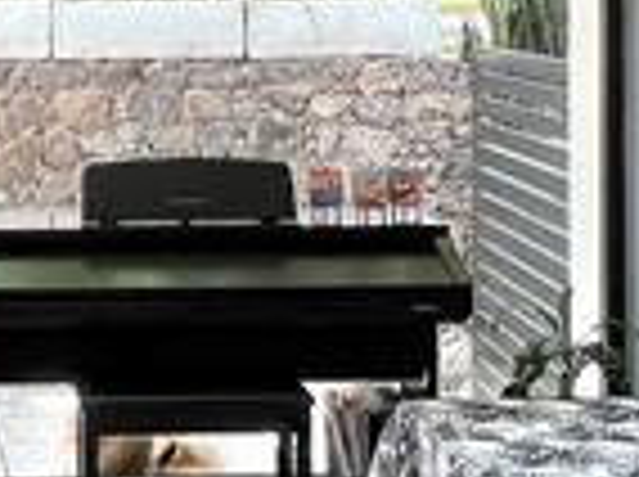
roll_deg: +0.4
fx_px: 1732
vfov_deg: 15.4
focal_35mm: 94
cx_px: 9
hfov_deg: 20.3
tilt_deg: -2.1
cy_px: 22
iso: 100
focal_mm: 1.57
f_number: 1.8
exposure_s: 1/120
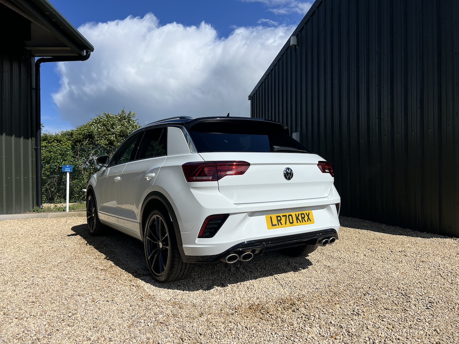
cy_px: 172
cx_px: 230
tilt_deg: +0.0
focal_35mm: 26
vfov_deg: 53.1
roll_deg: +0.7
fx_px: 345
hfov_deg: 67.3
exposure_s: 1/9434
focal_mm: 5.7
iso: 50
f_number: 1.5
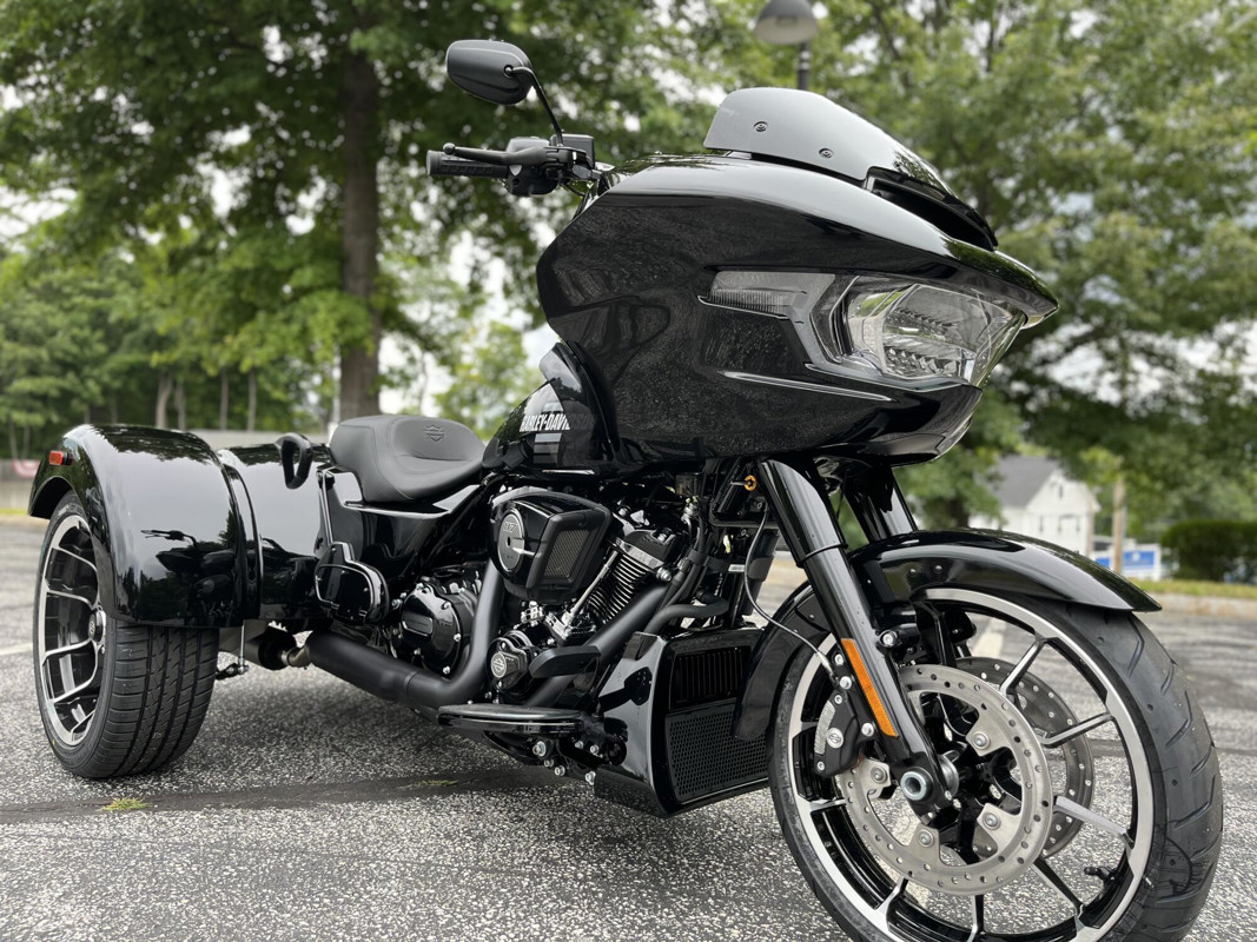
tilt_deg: -1.8
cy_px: 471
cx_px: 628
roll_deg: -2.2
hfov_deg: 67.3
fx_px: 944
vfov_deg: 53.1
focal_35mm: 26
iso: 50
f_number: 1.6
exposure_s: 1/295
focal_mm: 5.1
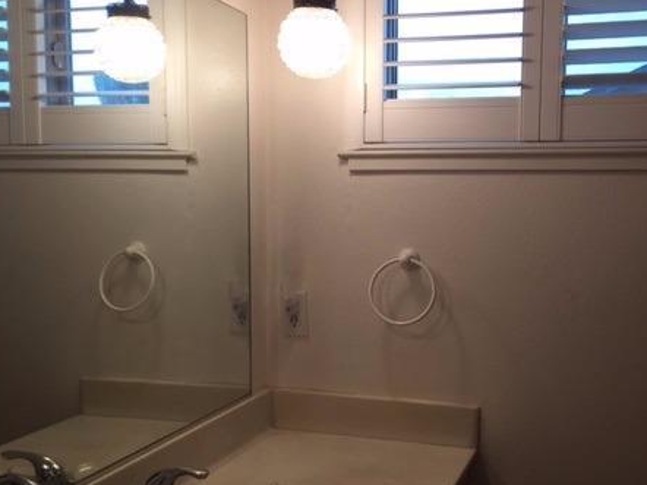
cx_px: 407
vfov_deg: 34.3
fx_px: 785
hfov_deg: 44.4
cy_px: 278
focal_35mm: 42
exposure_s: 1/120
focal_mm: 4.15
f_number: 2.2
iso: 50
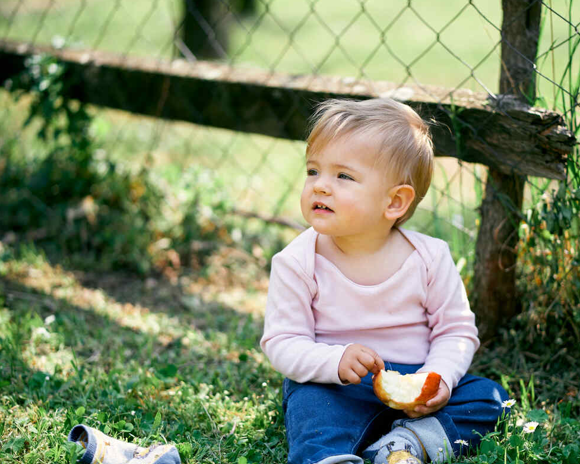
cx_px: 350
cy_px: 235
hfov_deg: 19.5
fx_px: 1682
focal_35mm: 98
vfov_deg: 15.7
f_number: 1.8
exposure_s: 1/2500
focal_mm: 85
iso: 100
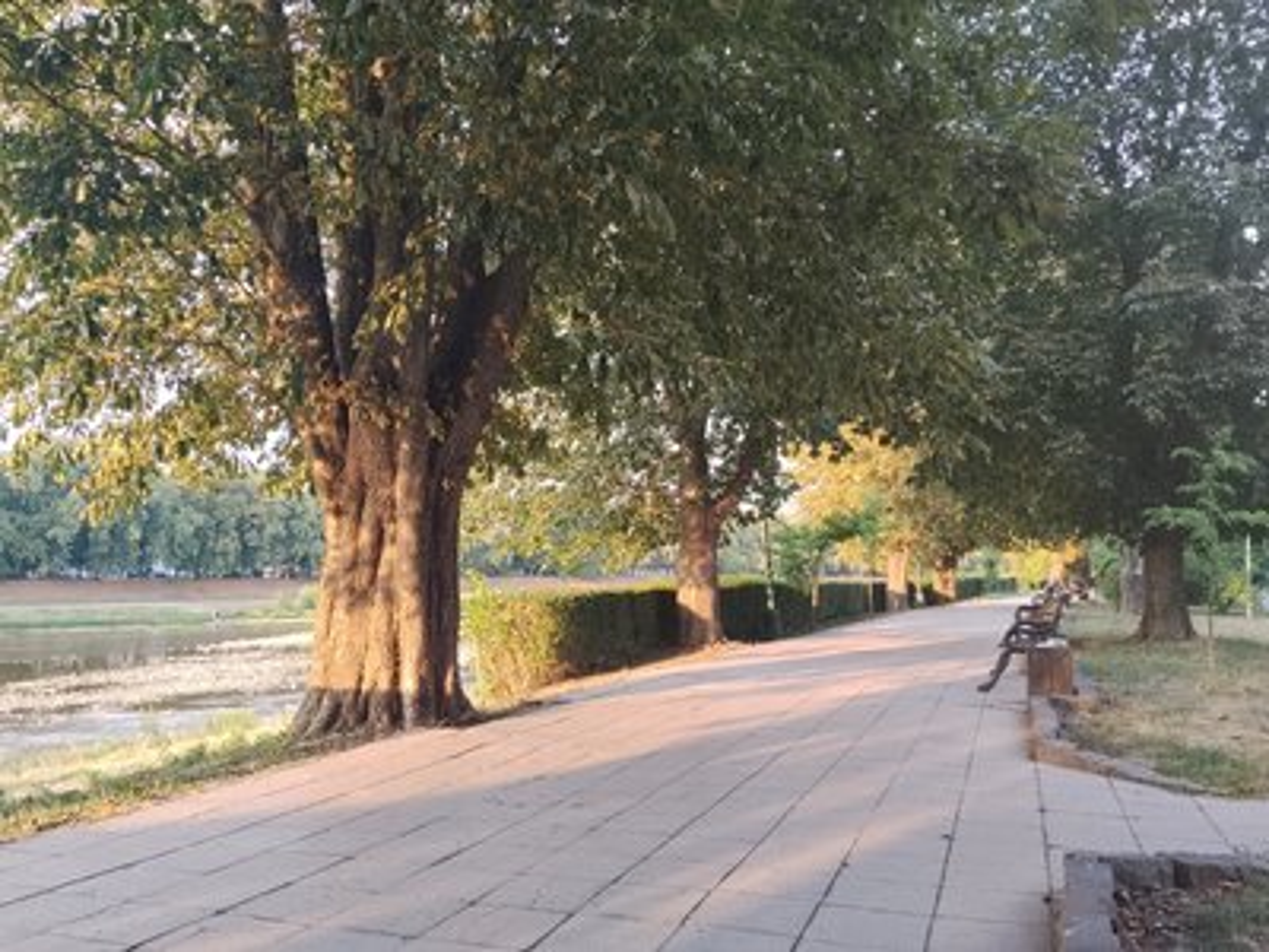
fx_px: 1063
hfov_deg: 61.7
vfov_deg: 48.2
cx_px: 634
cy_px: 476
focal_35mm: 29
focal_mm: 4.22
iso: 100
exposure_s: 1/100
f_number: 1.8
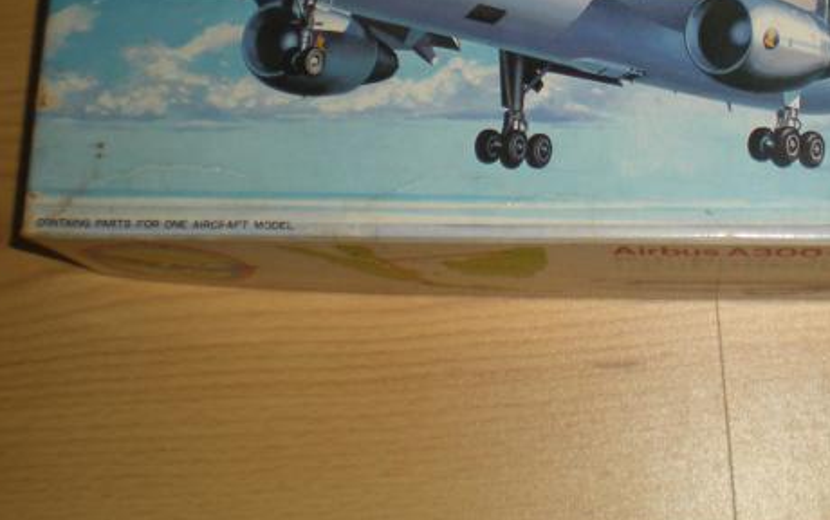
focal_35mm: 70
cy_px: 11
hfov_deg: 28.7
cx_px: 664
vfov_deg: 18.2
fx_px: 1584
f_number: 3.1
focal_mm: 6.3
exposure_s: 1/60
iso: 64
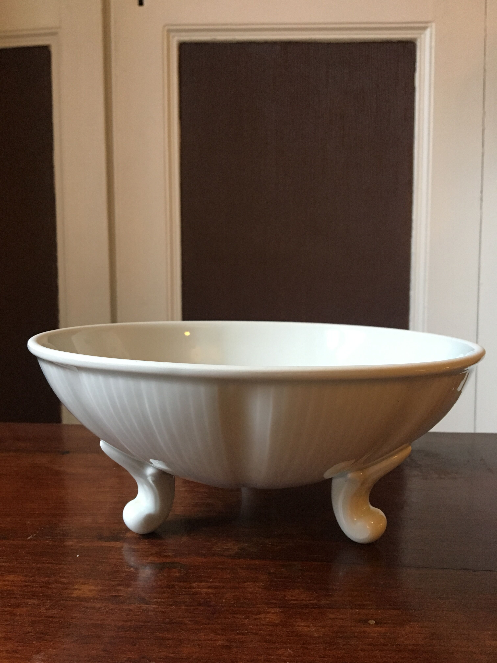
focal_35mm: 29
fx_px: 555
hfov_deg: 48.2
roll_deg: -0.1
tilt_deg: -3.3
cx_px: 248
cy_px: 332
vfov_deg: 61.7
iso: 250
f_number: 2.2
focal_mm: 4.15
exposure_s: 1/33
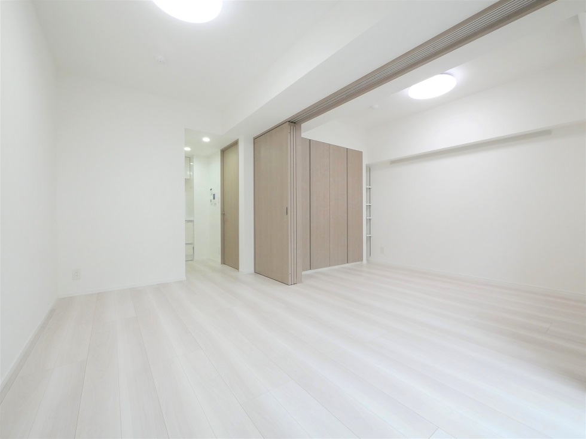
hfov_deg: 102.1
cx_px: 293
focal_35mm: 14
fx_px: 237
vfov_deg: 85.7
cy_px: 220
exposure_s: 1/60
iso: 2500
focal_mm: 7
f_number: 11
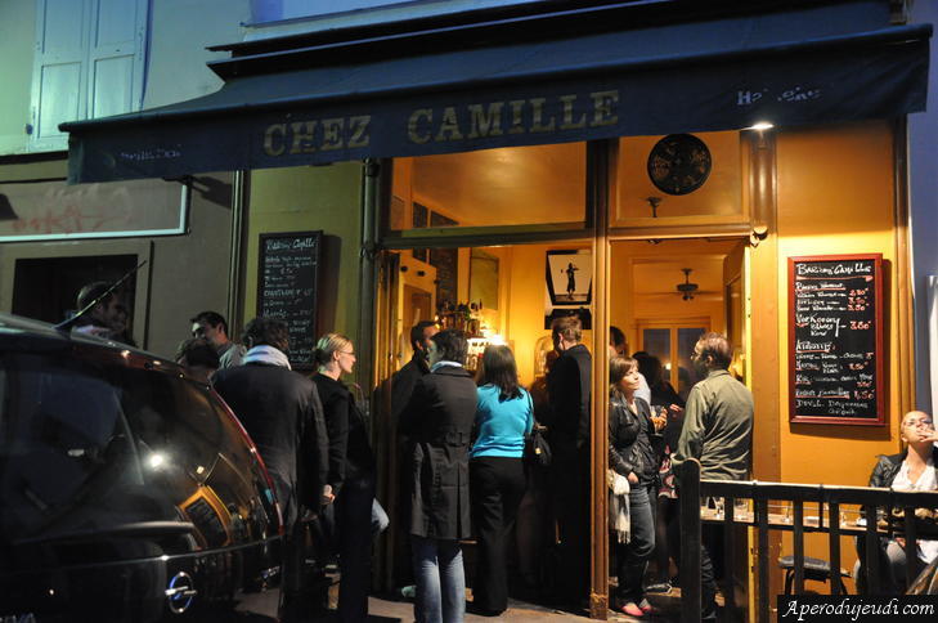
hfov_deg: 53.2
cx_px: 469
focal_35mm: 36
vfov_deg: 36.8
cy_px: 312
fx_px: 937
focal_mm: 24
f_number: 3.8
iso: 2500
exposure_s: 1/15
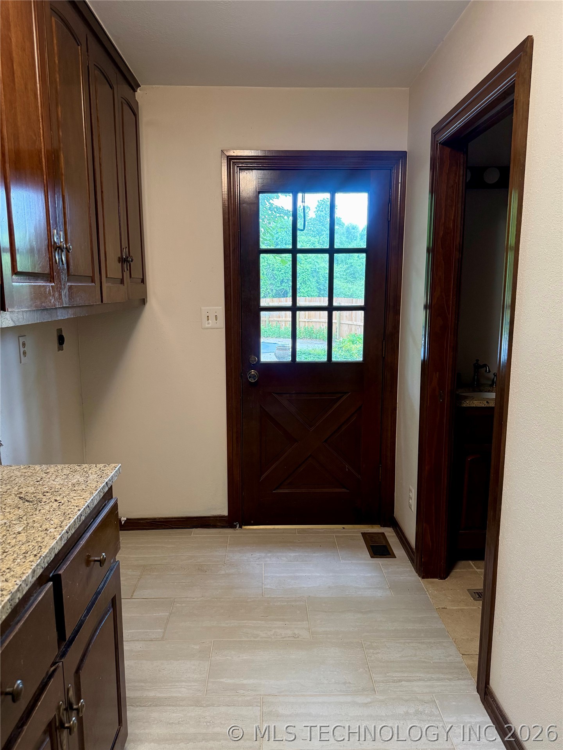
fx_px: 520
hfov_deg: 56.8
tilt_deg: -8.7
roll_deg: +0.3
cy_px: 375
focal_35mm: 24
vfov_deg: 71.6
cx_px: 282
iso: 320
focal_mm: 6.76
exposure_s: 1/120
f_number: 1.78
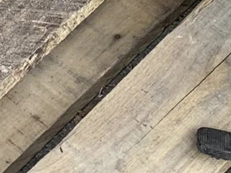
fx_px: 1295
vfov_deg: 7.3
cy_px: -219
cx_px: 46
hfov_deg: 10.2
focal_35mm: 194
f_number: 2.4
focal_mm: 3.3
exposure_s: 1/120
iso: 25
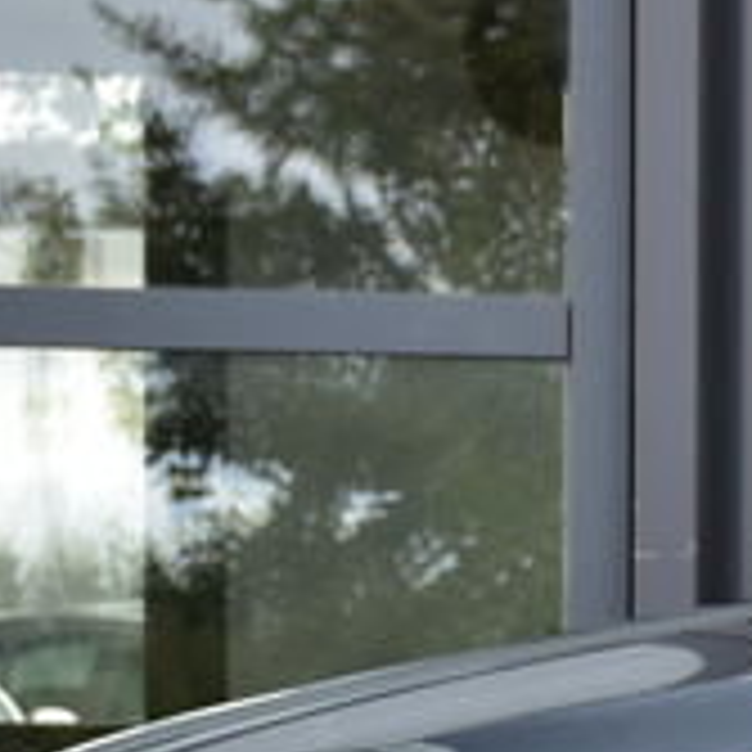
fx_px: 9020
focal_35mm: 367
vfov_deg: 4.8
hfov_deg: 4.7
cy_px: 948
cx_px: 1342
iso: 450
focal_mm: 48
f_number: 8
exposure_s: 1/60
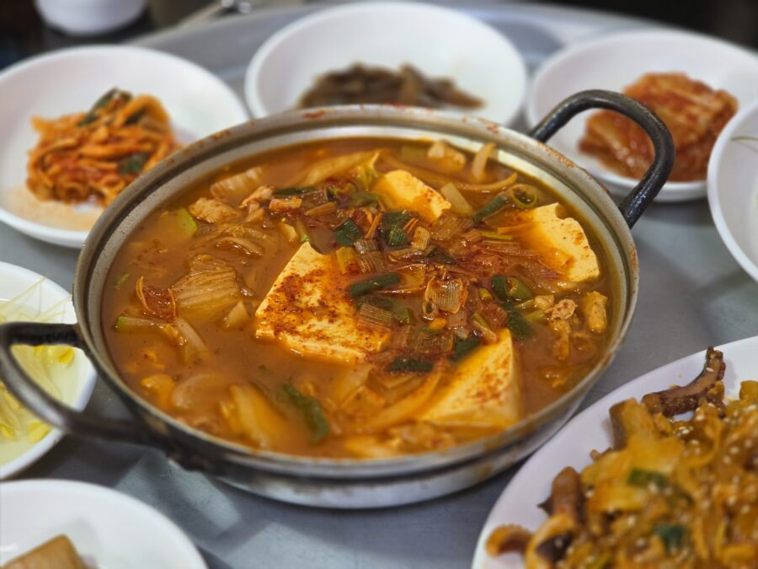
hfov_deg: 28.2
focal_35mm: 69
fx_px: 1511
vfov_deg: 21.3
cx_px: 379
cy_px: 284
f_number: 2.4
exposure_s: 1/60
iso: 250
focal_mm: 7
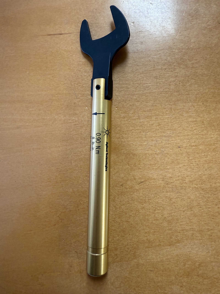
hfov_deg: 56.8
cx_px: 110
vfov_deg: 71.6
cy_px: 147
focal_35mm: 24
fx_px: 203
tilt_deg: -82.0
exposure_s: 1/60
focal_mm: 2.22
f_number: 2.2
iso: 200
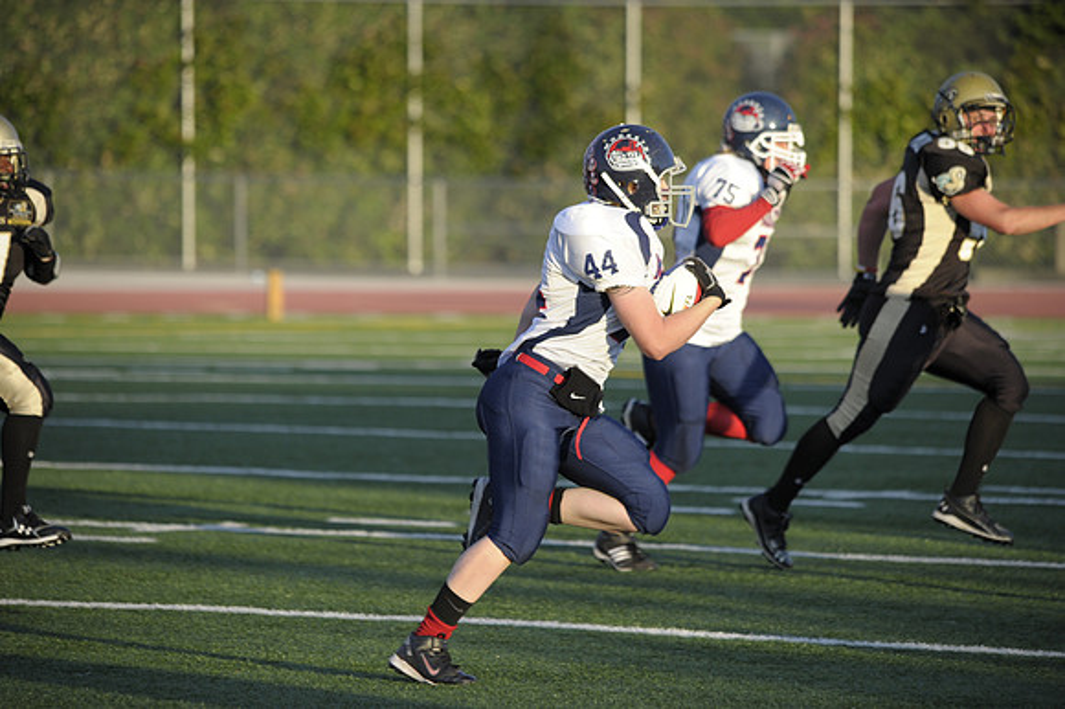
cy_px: 354
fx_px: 8870
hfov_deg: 6.9
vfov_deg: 4.6
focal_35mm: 300
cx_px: 532
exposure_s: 1/1000
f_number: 6
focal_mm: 300
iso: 900
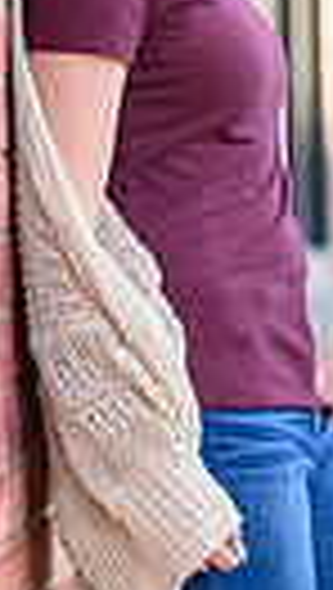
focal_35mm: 396
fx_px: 6196
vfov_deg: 5.4
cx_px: 302
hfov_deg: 3.1
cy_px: 437
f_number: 2.8
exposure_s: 1/320
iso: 100
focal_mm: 110
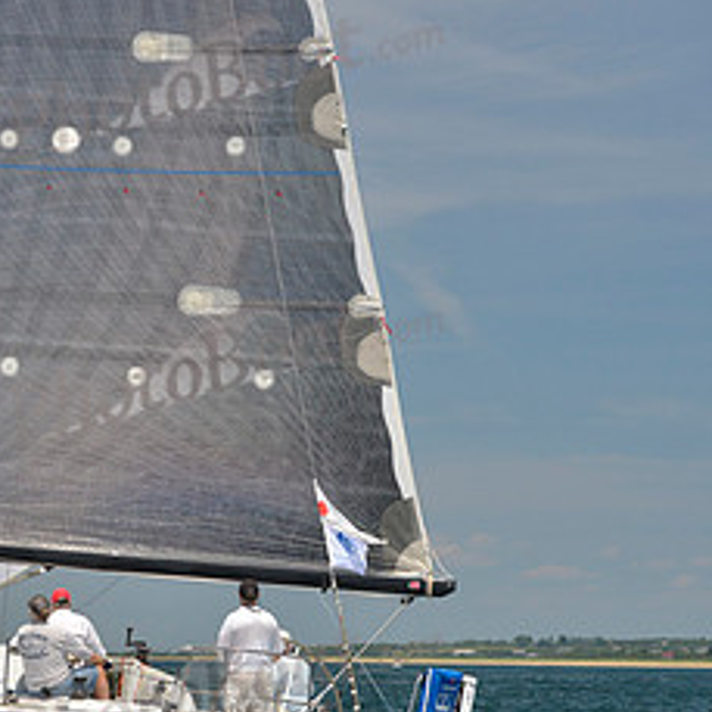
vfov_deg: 11.5
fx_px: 3514
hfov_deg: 11.3
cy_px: 571
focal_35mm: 151
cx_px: -152
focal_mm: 70
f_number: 8
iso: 400
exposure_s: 1/800
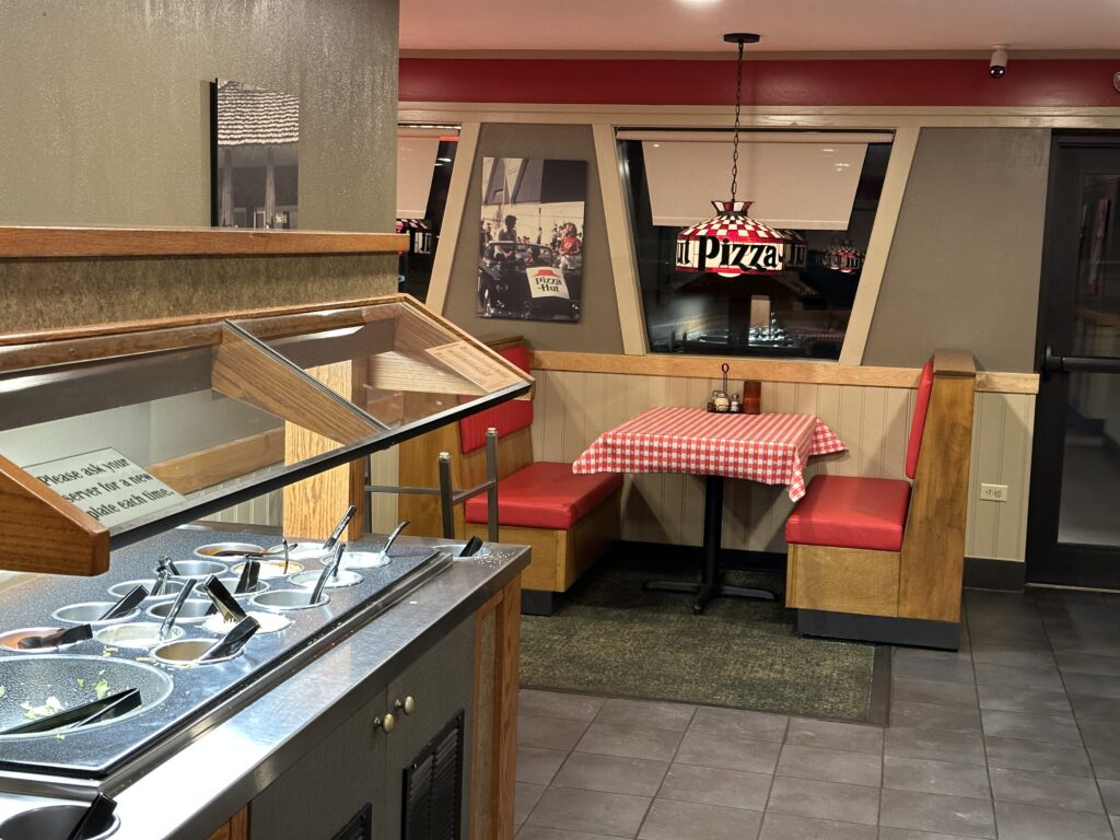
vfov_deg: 30.3
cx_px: 560
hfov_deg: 39.7
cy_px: 420
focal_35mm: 48
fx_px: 1553
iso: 250
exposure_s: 1/40
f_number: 1.78
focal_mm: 6.86
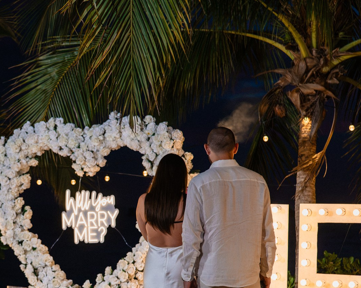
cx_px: 34
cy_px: 215
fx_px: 1068
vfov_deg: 15.3
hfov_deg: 18.8
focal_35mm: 100
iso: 6400
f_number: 3.2
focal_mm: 50
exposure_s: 1/200
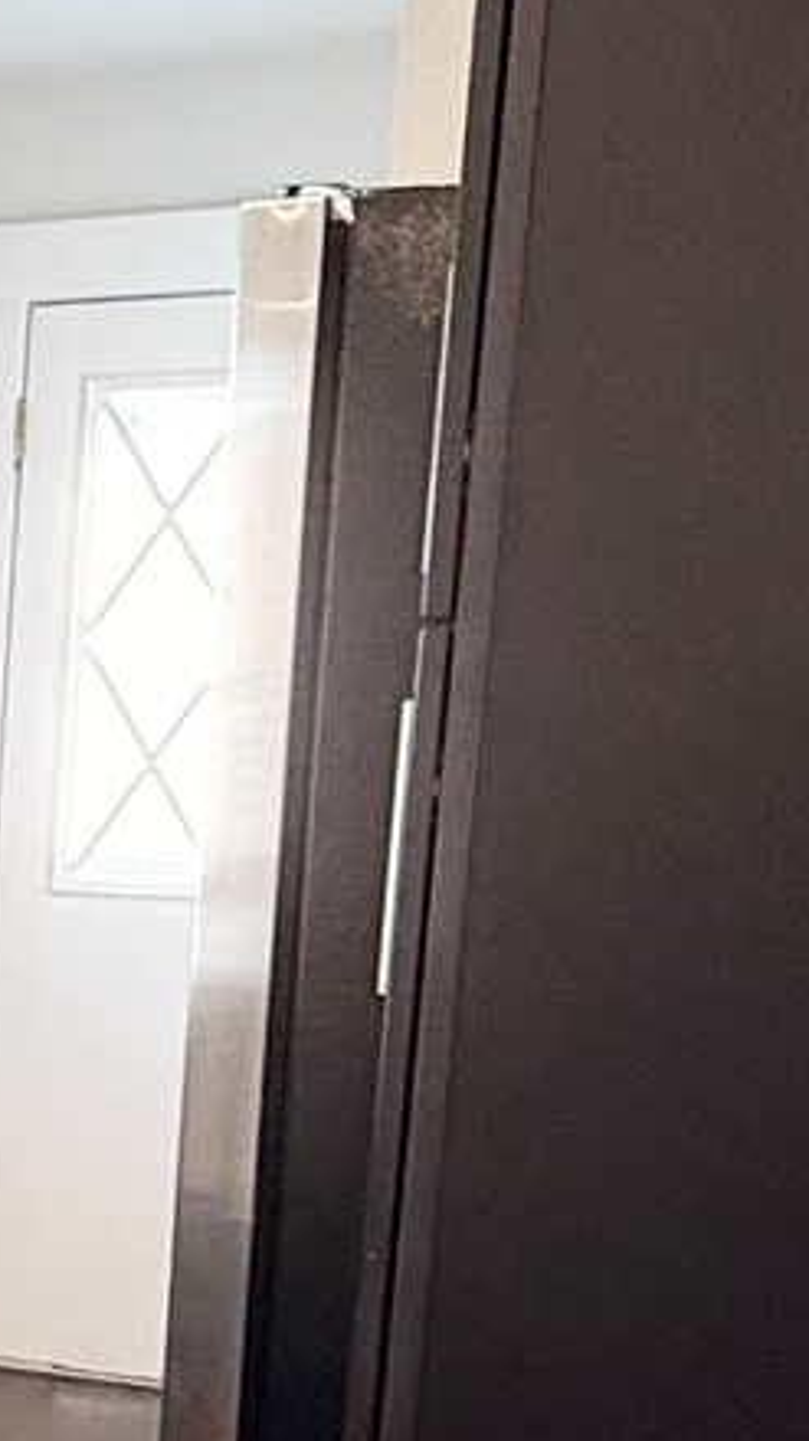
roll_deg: -0.2
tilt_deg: -9.9
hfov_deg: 14.1
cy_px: 1163
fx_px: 2712
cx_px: -838
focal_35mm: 71
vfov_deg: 29.1
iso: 250
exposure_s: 1/60
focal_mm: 2.22
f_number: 2.2
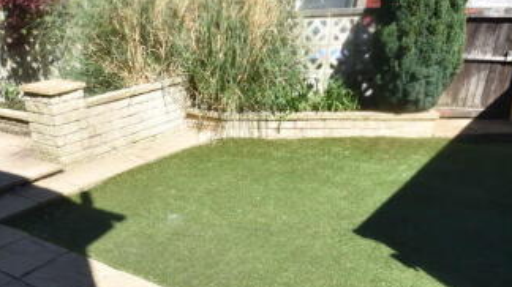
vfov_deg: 30.4
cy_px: 277
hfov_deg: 53.3
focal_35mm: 37
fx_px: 496
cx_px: 160
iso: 160
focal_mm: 11.5
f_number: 8
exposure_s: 1/250
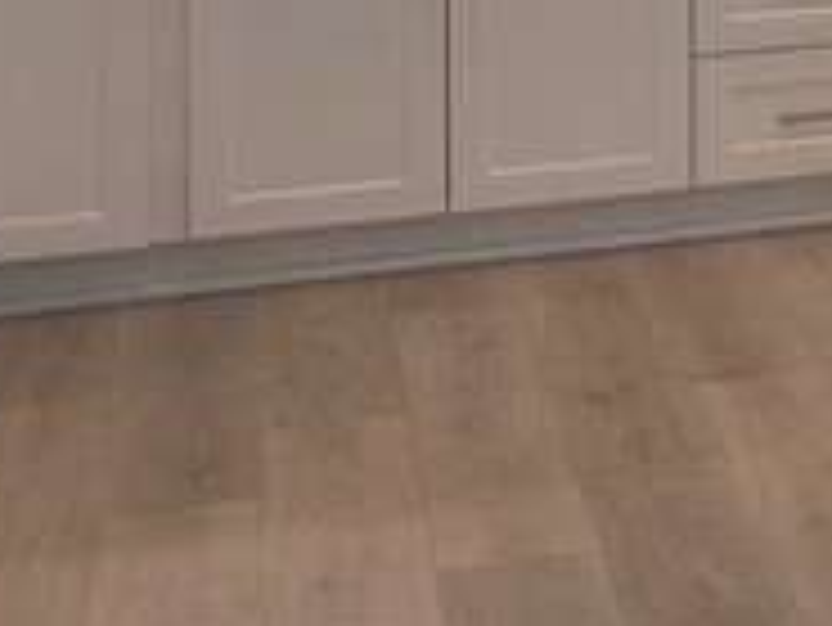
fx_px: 3054
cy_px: -509
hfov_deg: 13.1
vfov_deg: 10.9
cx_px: 1731
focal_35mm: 127
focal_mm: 5.4
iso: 40
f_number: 1.8
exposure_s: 1/120
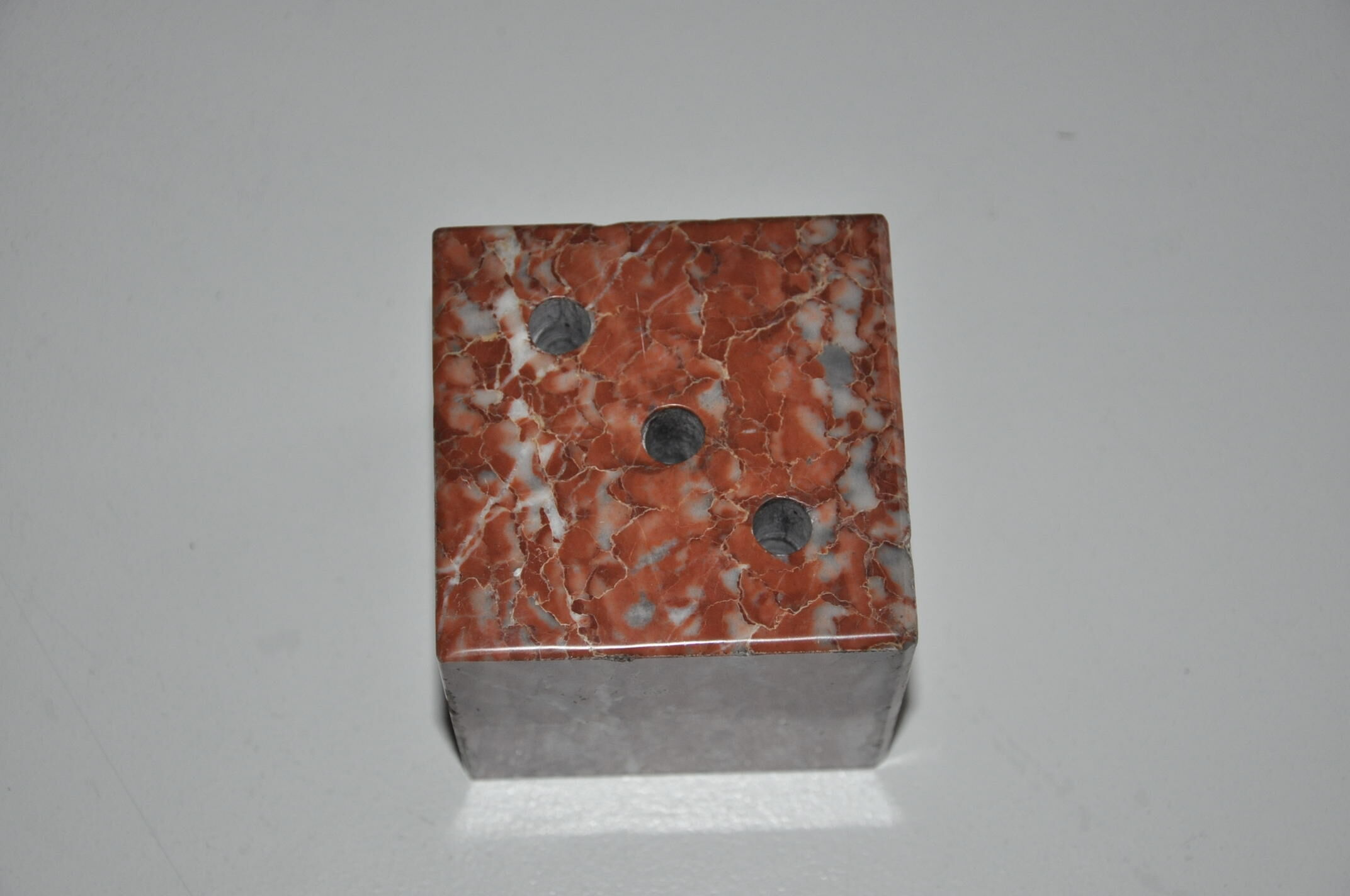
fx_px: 2921
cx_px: 675
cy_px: 448
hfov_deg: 26.0
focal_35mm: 78
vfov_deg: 17.4
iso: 800
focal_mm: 52
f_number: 5
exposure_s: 1/60
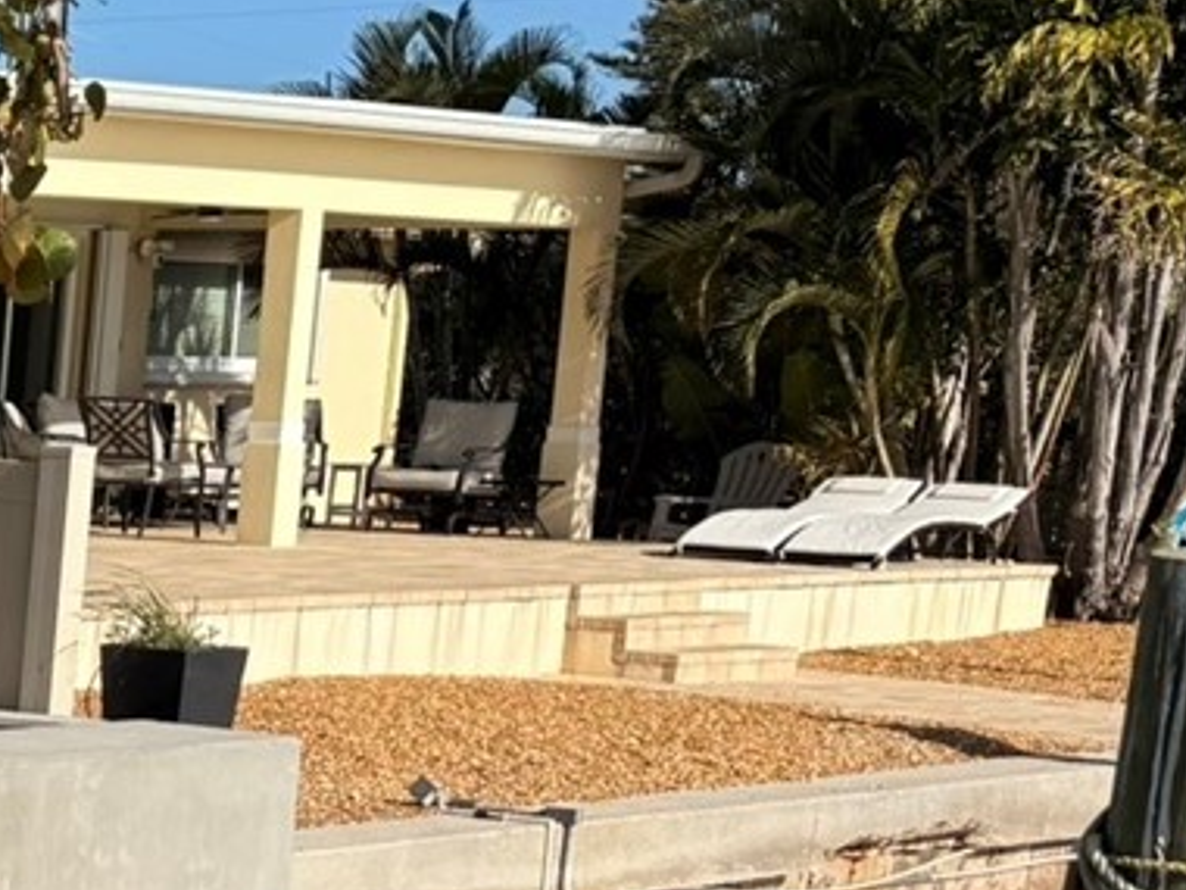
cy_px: 1056
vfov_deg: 14.2
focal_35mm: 101
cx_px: -1170
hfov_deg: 15.6
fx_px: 3460
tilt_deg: -9.9
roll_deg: -0.7
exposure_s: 1/7353
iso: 80
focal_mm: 6.76
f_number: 1.78
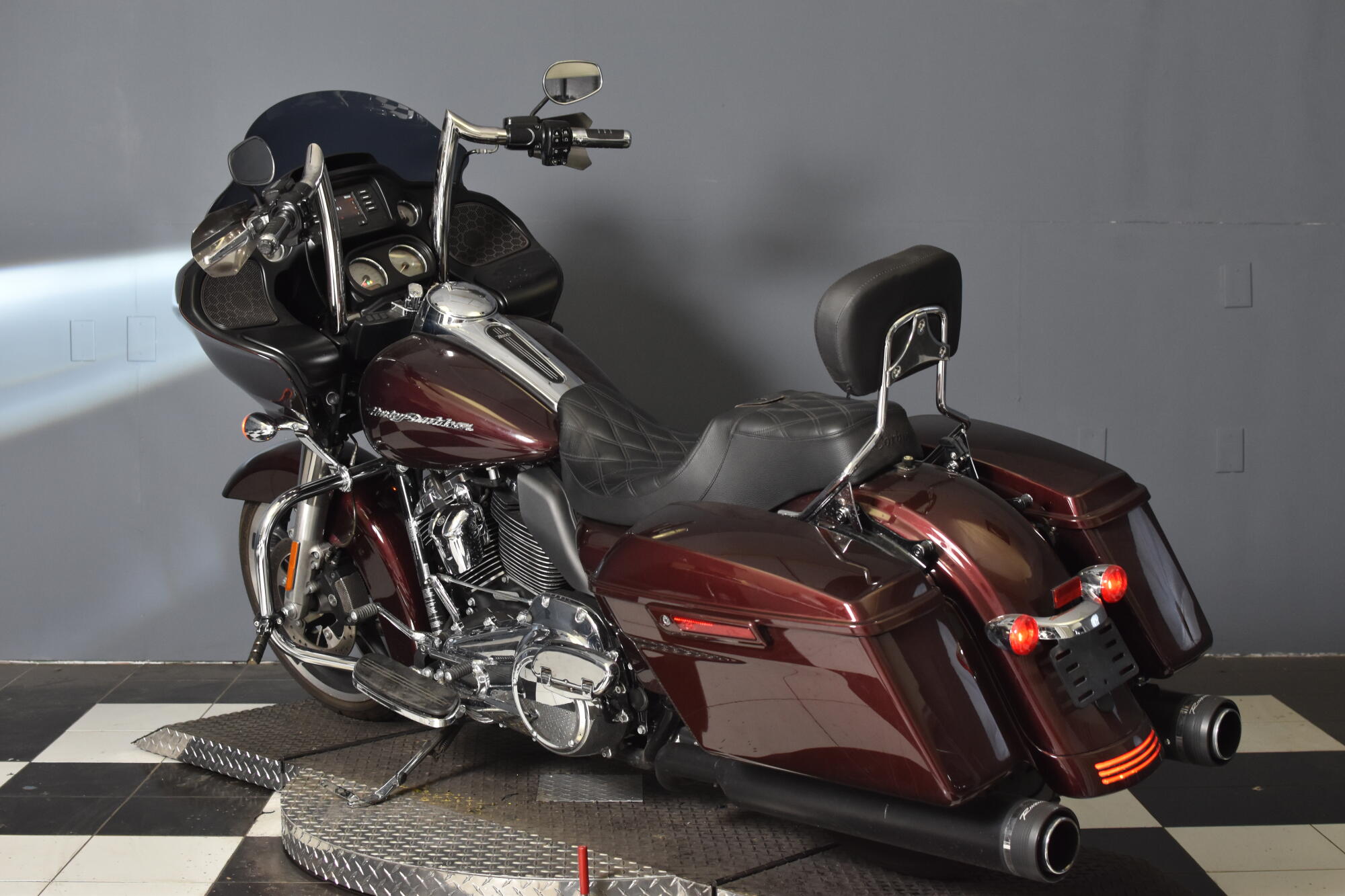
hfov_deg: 37.9
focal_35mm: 52
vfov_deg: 25.7
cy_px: 448
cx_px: 672
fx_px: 1961
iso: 800
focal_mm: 35
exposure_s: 1/160
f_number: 4.5
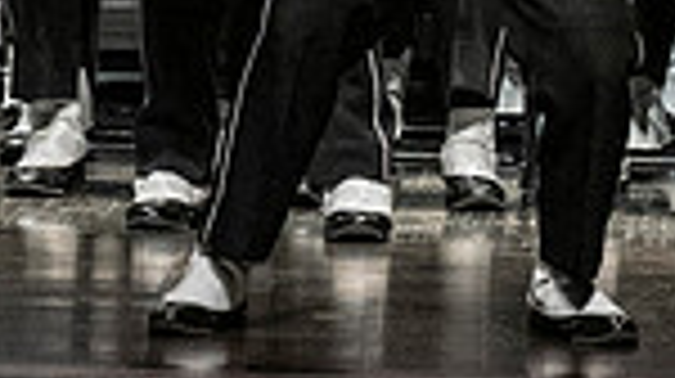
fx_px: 15734
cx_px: 1246
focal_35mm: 880
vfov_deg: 1.4
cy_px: -400
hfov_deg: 2.4
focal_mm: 145
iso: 4000
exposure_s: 1/500
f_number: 4
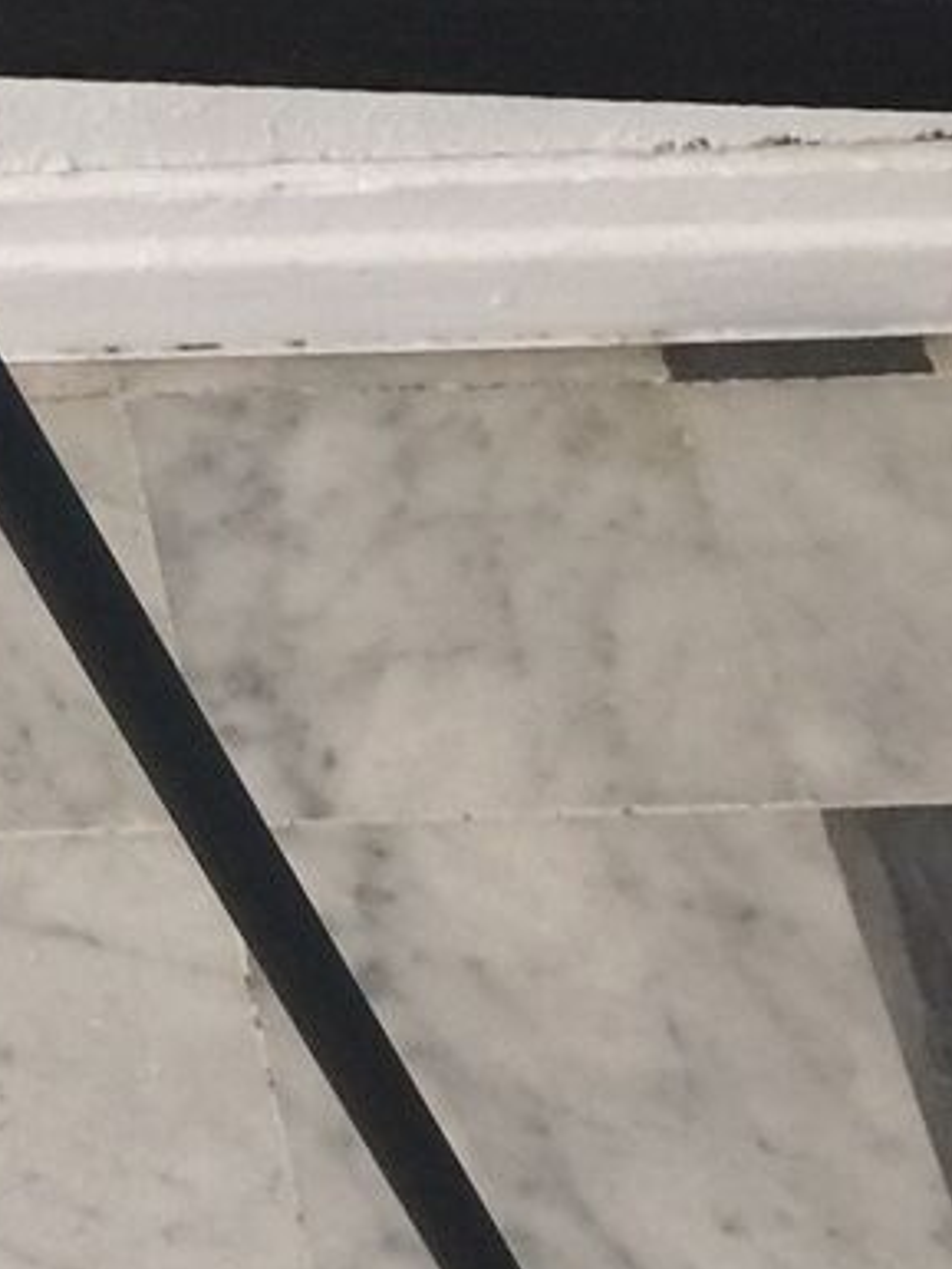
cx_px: -142
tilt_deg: -43.3
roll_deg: -5.2
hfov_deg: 11.8
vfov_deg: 16.0
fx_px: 4508
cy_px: 461
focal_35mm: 123
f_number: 2.2
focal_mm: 4.15
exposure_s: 1/33
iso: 64
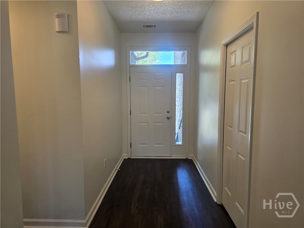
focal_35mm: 23
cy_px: 114
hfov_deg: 73.9
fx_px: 202
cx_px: 152
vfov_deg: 58.9
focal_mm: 6.3
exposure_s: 1/120
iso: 125
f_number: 1.7
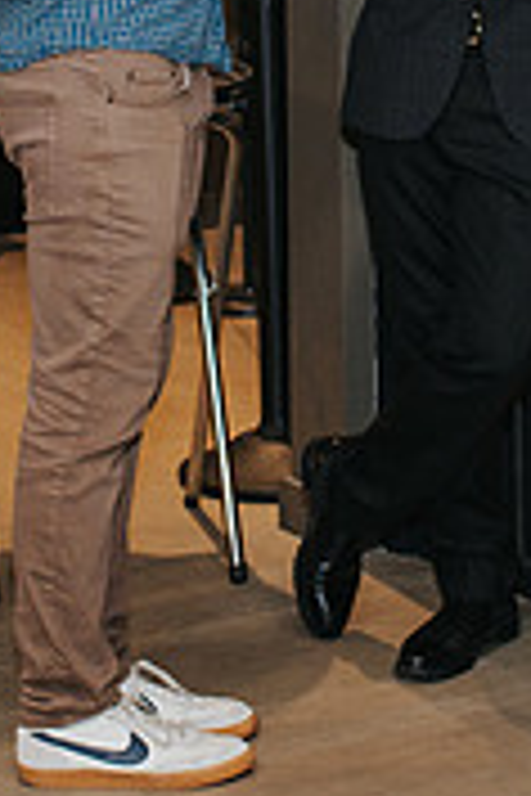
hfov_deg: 10.0
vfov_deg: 14.7
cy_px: -36
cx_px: 276
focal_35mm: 137
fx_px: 3031
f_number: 2.8
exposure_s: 1/200
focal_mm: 35
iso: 800
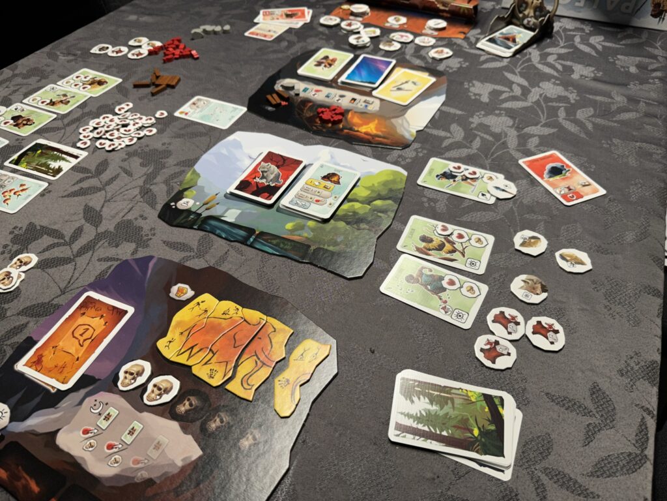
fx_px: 462
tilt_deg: -48.6
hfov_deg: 71.6
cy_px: 250
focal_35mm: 24
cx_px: 334
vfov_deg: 56.8
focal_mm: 6.86
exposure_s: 1/50
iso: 125
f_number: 1.78
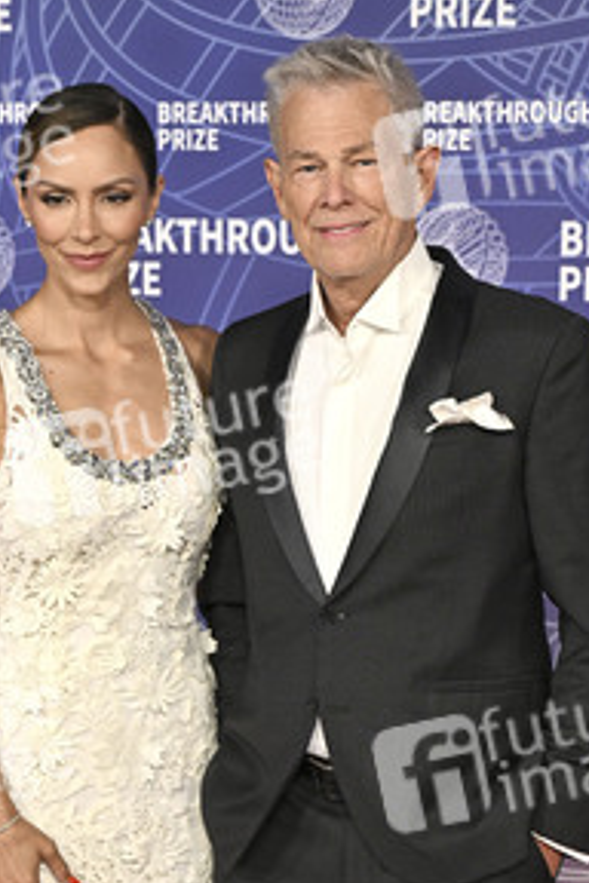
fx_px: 1669
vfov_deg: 29.4
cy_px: 607
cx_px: 252
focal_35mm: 68
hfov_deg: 20.0
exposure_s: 1/320
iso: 2000
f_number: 4
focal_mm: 49
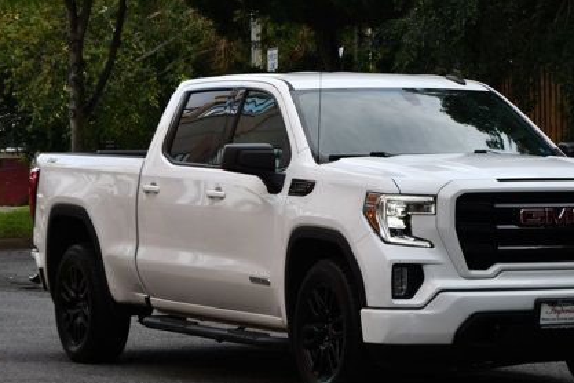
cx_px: 358
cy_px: 158
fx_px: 2567
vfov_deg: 8.5
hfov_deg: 12.7
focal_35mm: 161
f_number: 6.3
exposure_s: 1/250
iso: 200
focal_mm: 70
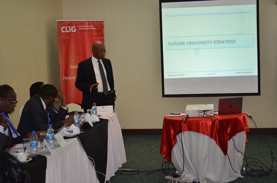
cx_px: 140
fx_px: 641
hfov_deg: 24.4
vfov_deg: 16.3
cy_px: 91
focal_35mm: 84
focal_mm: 55
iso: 800
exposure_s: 1/60
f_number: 5.6
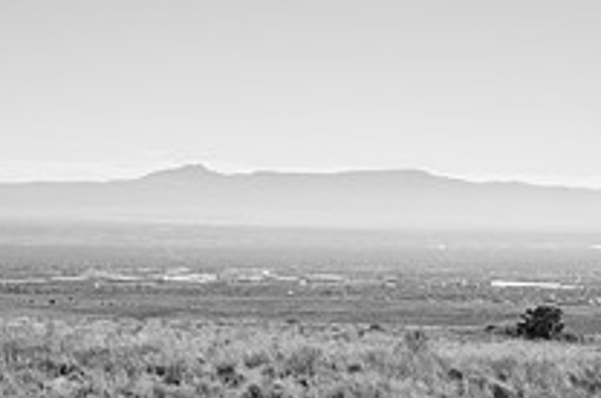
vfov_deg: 11.3
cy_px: 355
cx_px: 246
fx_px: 2000
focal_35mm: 120
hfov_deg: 17.1
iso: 200
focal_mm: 43
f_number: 4
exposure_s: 1/5000
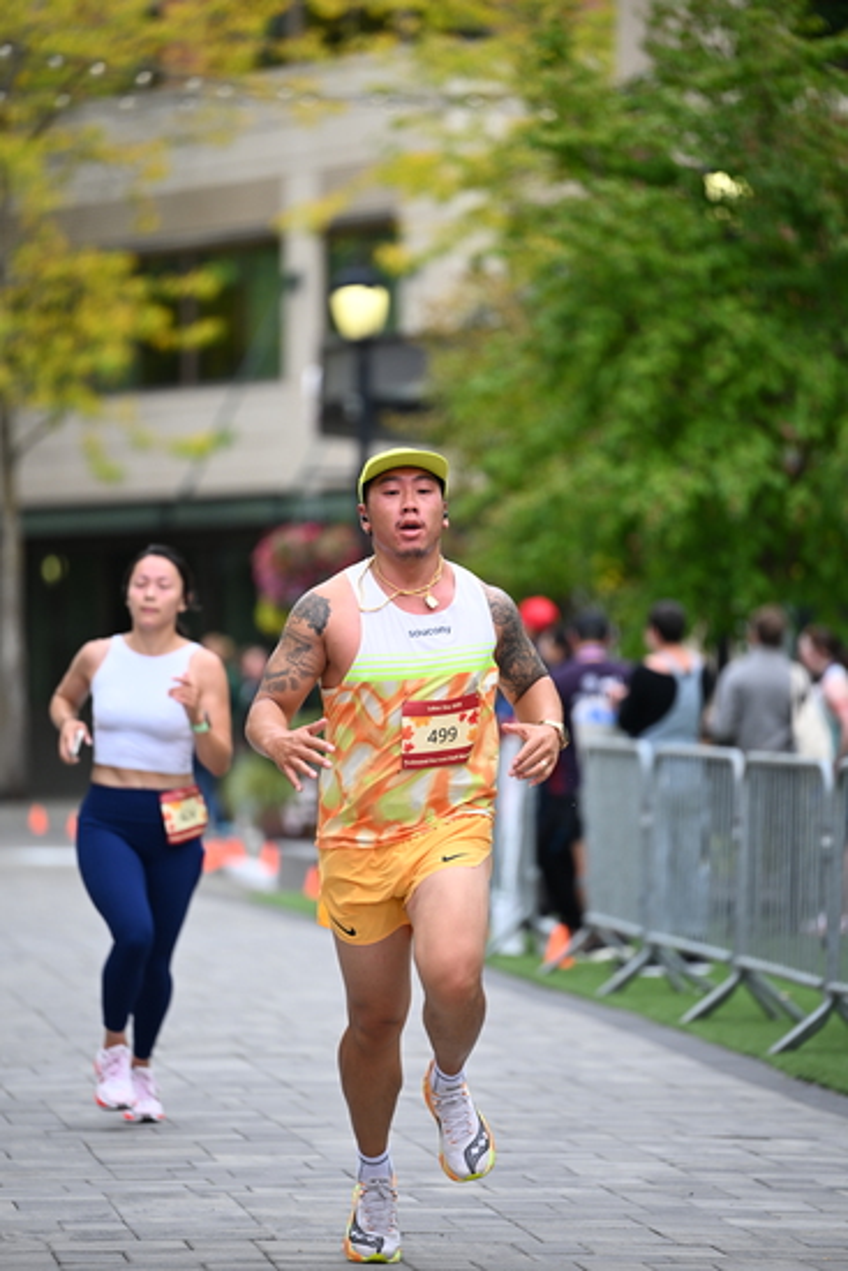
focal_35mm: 195
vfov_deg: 10.5
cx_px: 424
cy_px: 636
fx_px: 6885
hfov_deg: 7.0
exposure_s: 1/2000
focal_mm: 195
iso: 640
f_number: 2.8
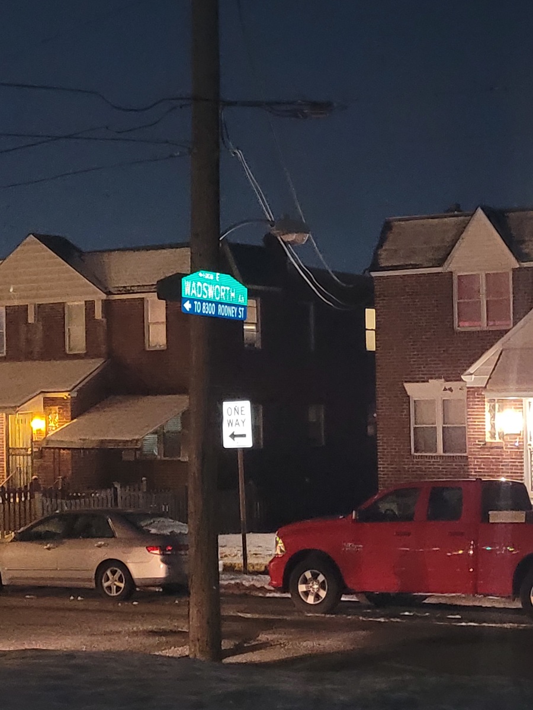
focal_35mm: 26
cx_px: 266
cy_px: 355
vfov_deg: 67.3
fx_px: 534
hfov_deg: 53.1
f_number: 1.8
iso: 800
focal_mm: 5.4
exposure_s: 1/8
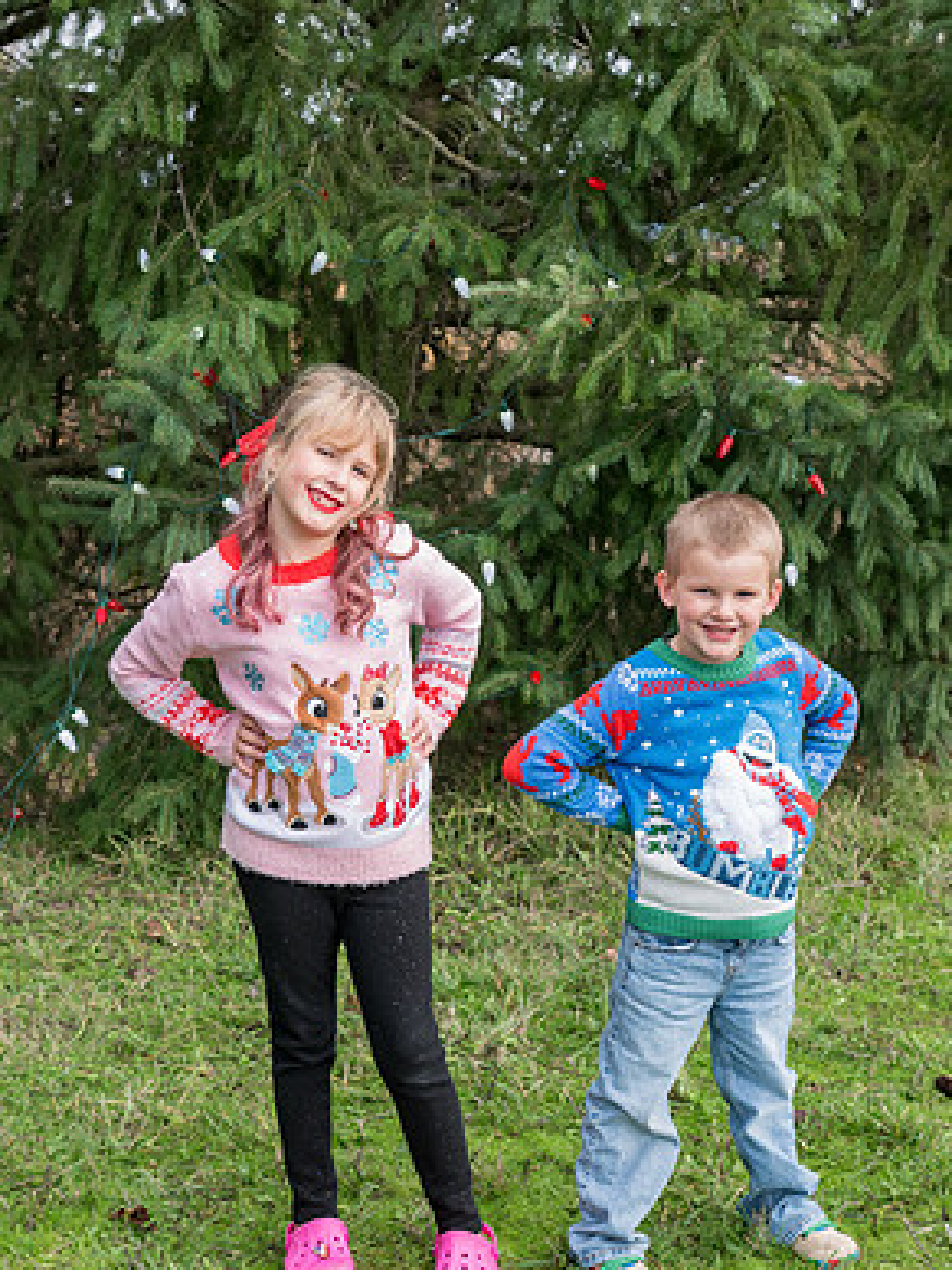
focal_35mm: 58
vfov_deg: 33.2
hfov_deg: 25.2
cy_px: 707
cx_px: 465
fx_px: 2127
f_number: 5
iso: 320
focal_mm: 35
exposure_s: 1/320
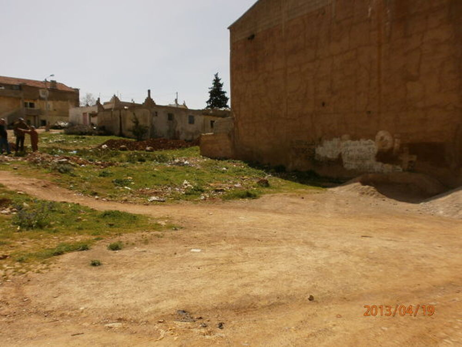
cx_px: 231
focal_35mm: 27
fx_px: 360
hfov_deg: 65.3
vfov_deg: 51.4
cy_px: 174
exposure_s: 1/200
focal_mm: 4.8
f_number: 10
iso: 100
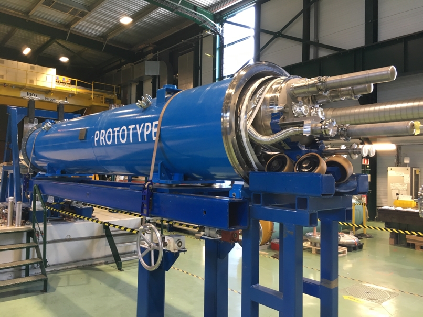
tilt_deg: +3.1
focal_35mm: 29
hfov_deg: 61.6
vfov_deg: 48.3
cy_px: 158
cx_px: 212
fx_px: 354
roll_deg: -0.6
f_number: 2.2
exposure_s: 1/33
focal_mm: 4.15
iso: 100
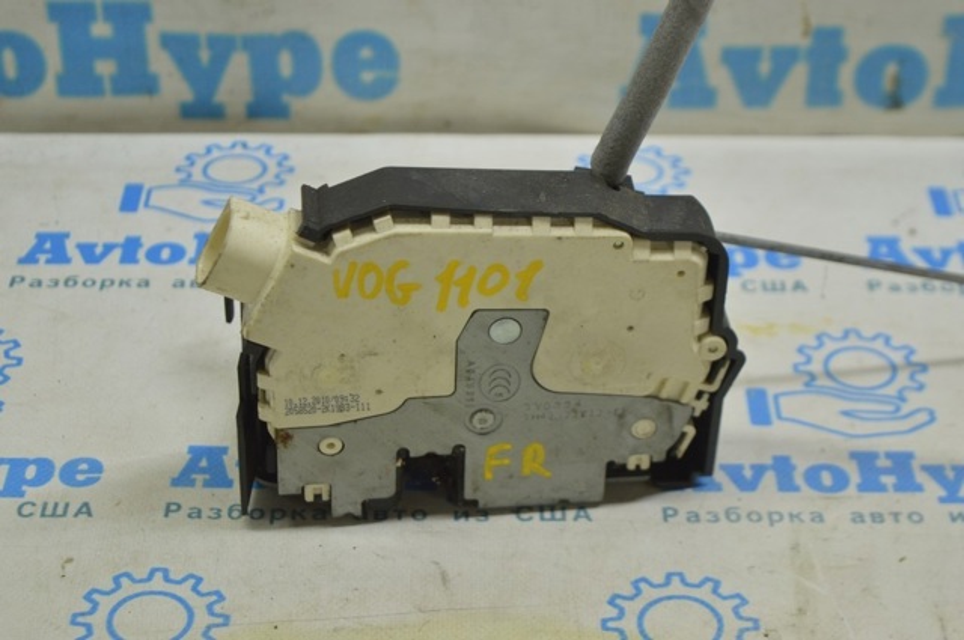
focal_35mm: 78
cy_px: 320
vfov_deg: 17.4
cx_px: 482
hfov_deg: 26.0
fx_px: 2086
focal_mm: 52
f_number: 5.6
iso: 400
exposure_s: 1/25
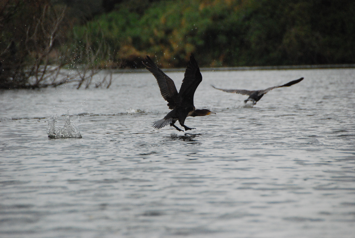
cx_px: 178
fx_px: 2962
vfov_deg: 4.6
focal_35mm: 300
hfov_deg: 6.9
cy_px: 119
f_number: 5.6
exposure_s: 1/3200
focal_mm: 200
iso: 1600
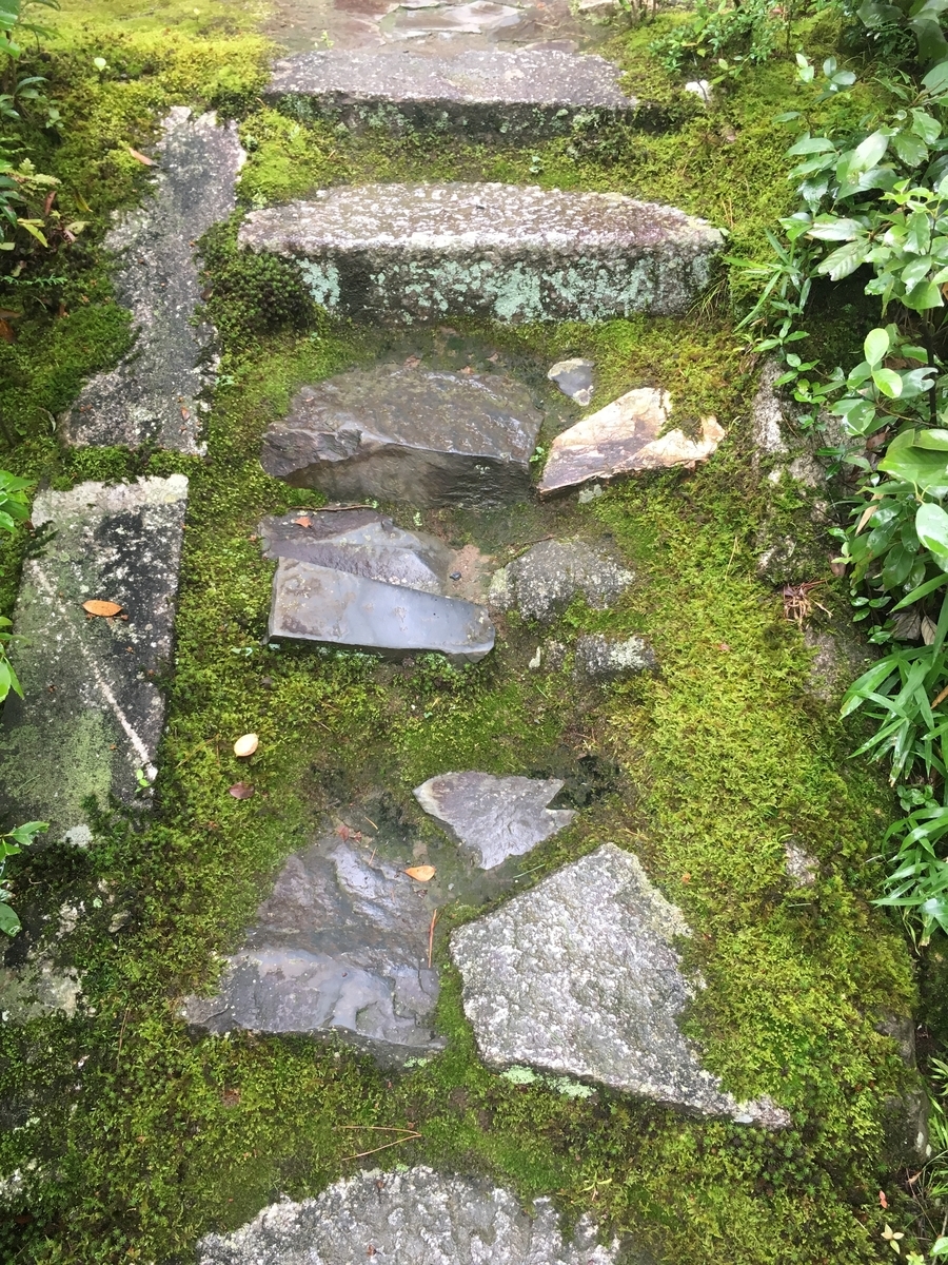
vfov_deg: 61.7
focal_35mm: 29
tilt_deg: -39.9
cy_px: 632
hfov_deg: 48.2
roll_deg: -1.6
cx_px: 474
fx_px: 1059
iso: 50
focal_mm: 4.15
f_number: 2.2
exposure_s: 1/30
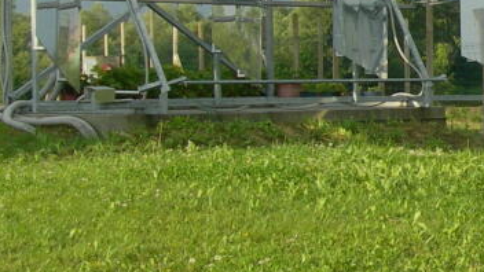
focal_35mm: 141
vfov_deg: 8.6
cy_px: 81
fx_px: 1810
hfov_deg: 14.3
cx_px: 707
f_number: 4.8
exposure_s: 1/234
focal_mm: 7.8
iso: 50
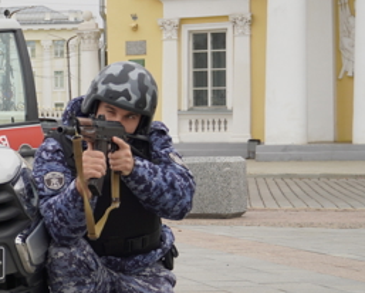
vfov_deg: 11.4
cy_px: 154
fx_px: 1463
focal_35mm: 135
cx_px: -165
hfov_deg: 13.5
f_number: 4.5
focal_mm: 33
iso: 100
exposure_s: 1/160
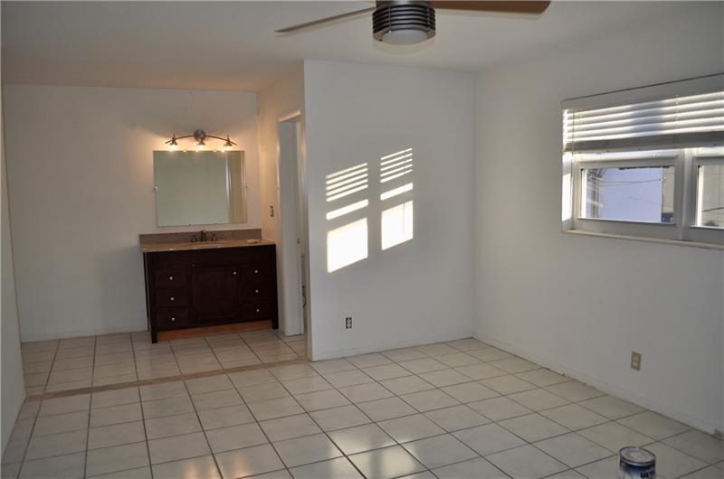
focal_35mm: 27
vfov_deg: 47.7
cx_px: 362
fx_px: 542
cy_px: 240
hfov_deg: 67.5
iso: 220
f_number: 3.5
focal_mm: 18
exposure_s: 1/200
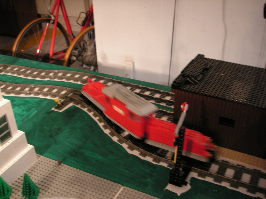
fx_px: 292
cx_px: 133
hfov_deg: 49.0
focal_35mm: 38
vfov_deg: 37.7
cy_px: 100
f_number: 3.3
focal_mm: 6.3
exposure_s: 1/30
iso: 100
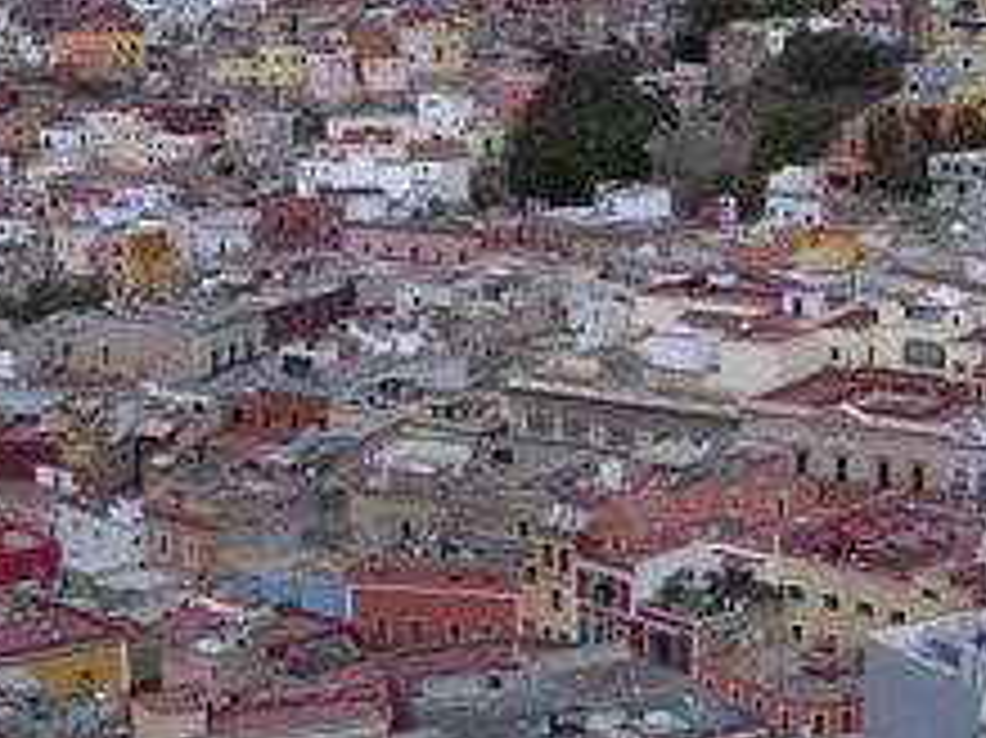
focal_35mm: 89
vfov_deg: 16.2
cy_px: -40
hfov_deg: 22.0
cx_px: 576
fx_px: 2534
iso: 100
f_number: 5.6
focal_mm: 5.8
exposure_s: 1/289
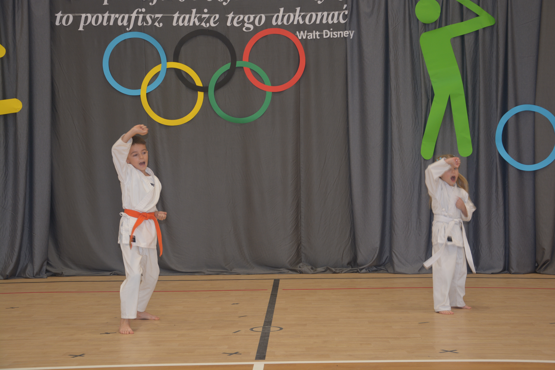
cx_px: 278
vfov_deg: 22.6
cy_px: 185
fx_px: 925
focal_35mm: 60
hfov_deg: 33.4
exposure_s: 1/30
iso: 250
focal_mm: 40
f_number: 4.5
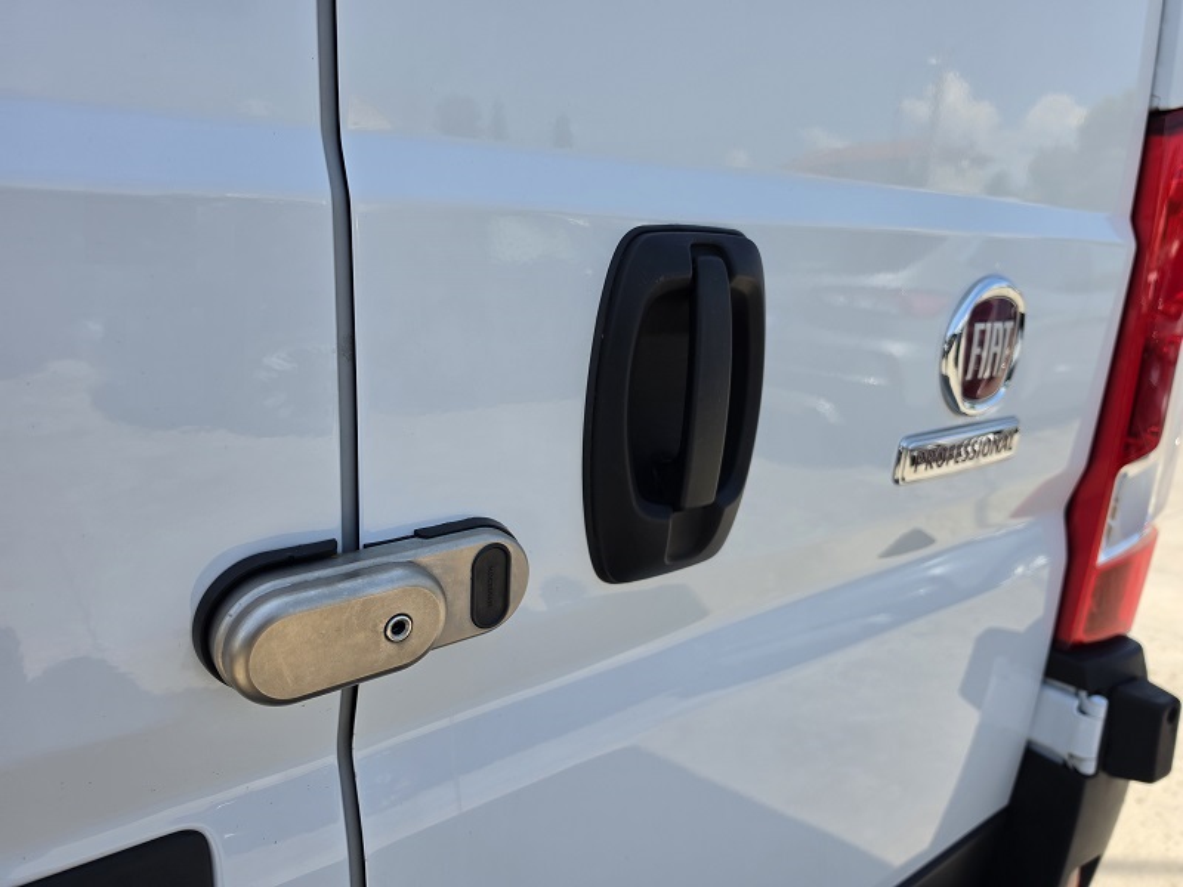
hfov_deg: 73.9
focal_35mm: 23
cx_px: 592
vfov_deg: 58.9
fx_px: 786
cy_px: 444
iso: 64
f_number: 1.4
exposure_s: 1/2723
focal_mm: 6.5
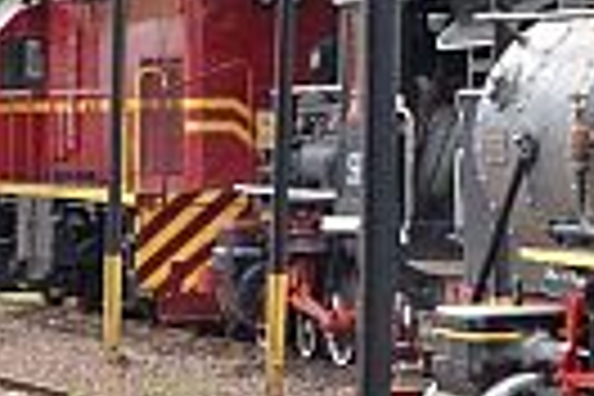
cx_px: 1570
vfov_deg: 5.1
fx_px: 4455
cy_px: -54
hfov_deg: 7.1
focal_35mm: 270
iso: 500
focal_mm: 34
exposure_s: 1/250
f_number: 8
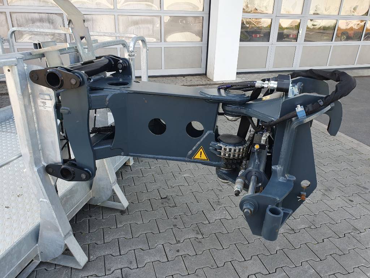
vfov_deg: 53.1
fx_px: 278
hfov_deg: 67.3
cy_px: 139
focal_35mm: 26
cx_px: 185
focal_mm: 4.32
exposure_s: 1/211
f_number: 2.4
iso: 50
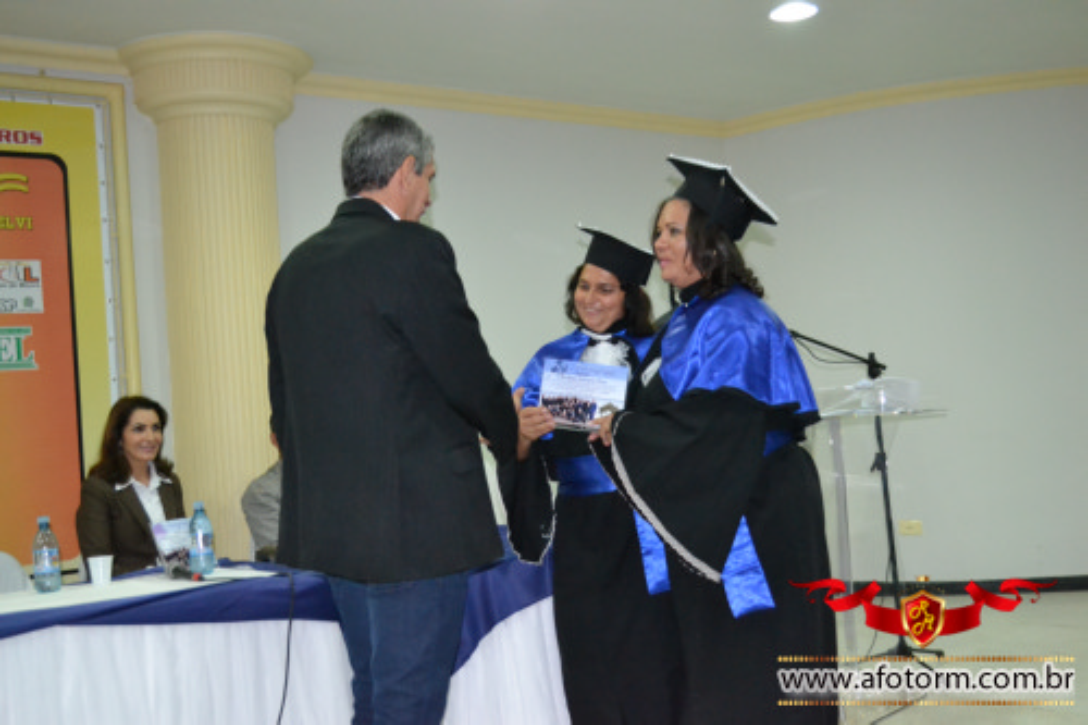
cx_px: 544
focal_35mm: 39
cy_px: 362
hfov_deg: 49.6
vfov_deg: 34.2
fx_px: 1178
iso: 3200
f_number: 4.2
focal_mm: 26
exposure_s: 1/60
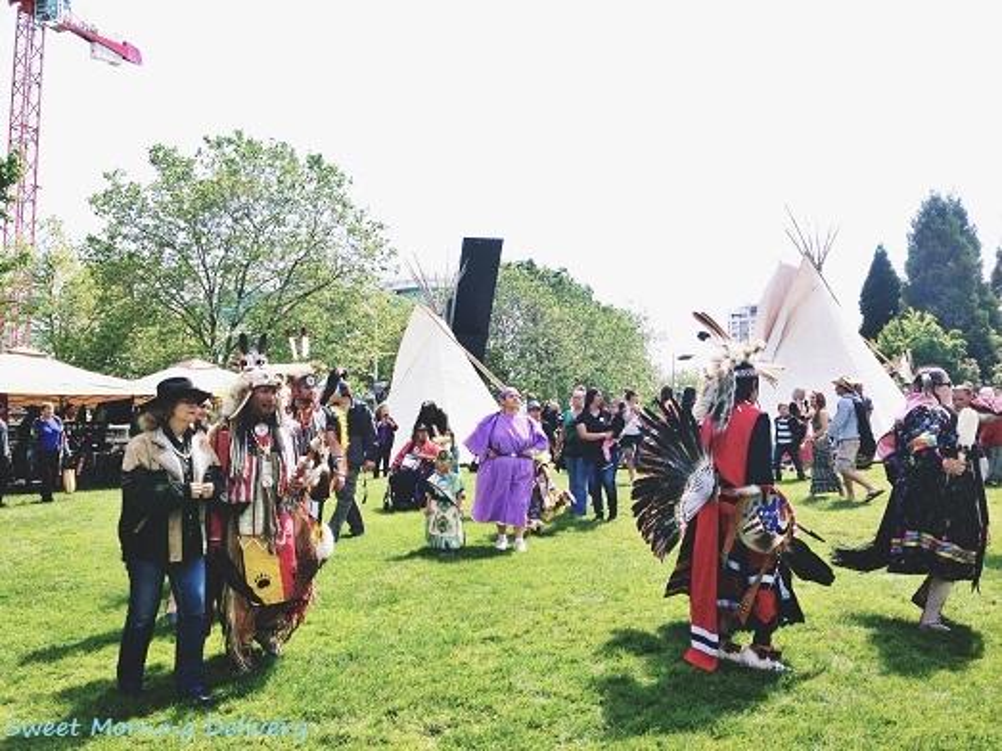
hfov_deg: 55.4
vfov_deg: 42.9
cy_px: 376
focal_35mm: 33
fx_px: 955
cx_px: 501
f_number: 2.4
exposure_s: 1/616
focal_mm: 4.12
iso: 50
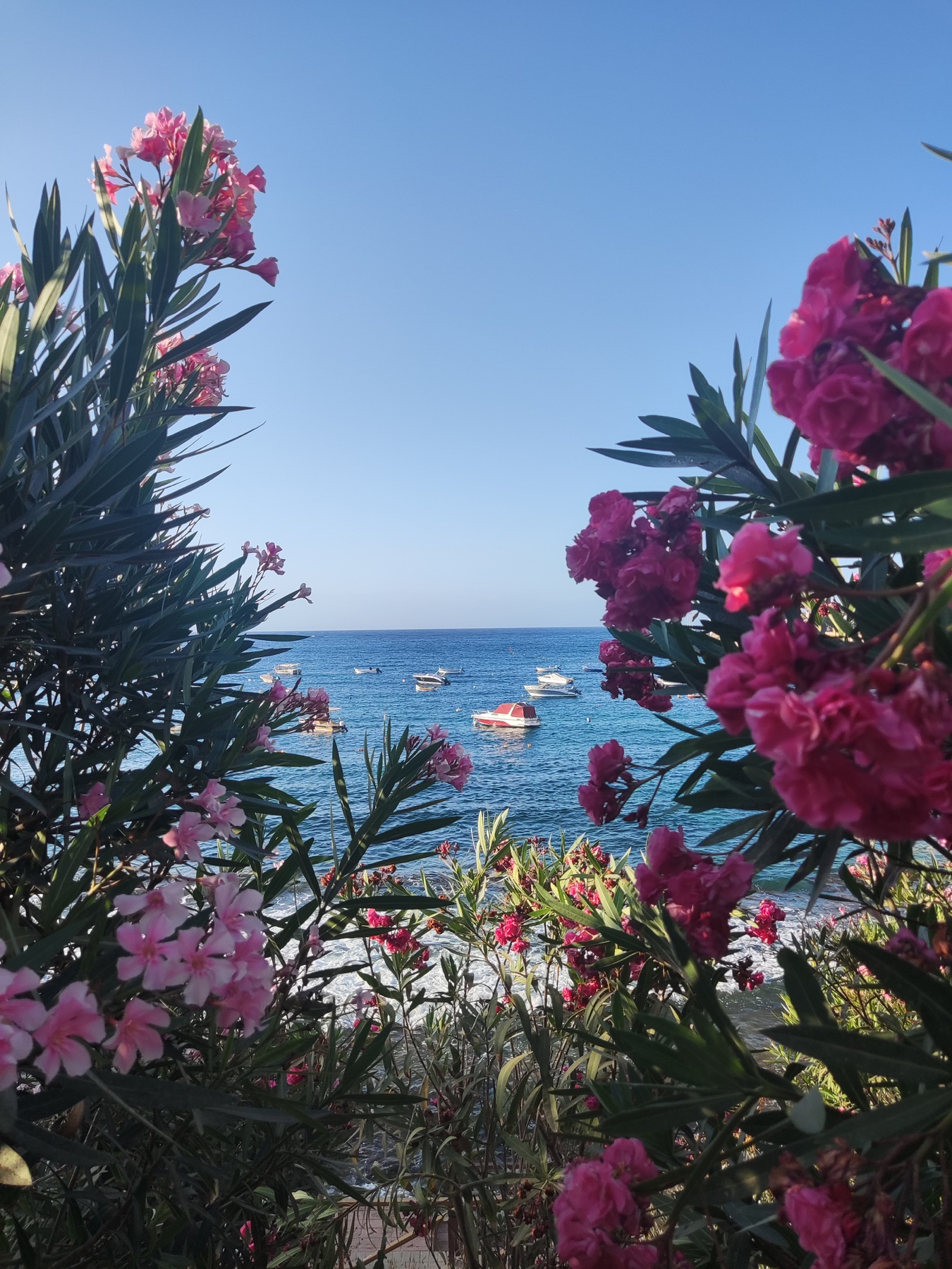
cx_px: 476
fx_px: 917
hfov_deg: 54.9
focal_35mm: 25
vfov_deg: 69.4
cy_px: 634
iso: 50
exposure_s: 1/724
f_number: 1.79
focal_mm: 4.71
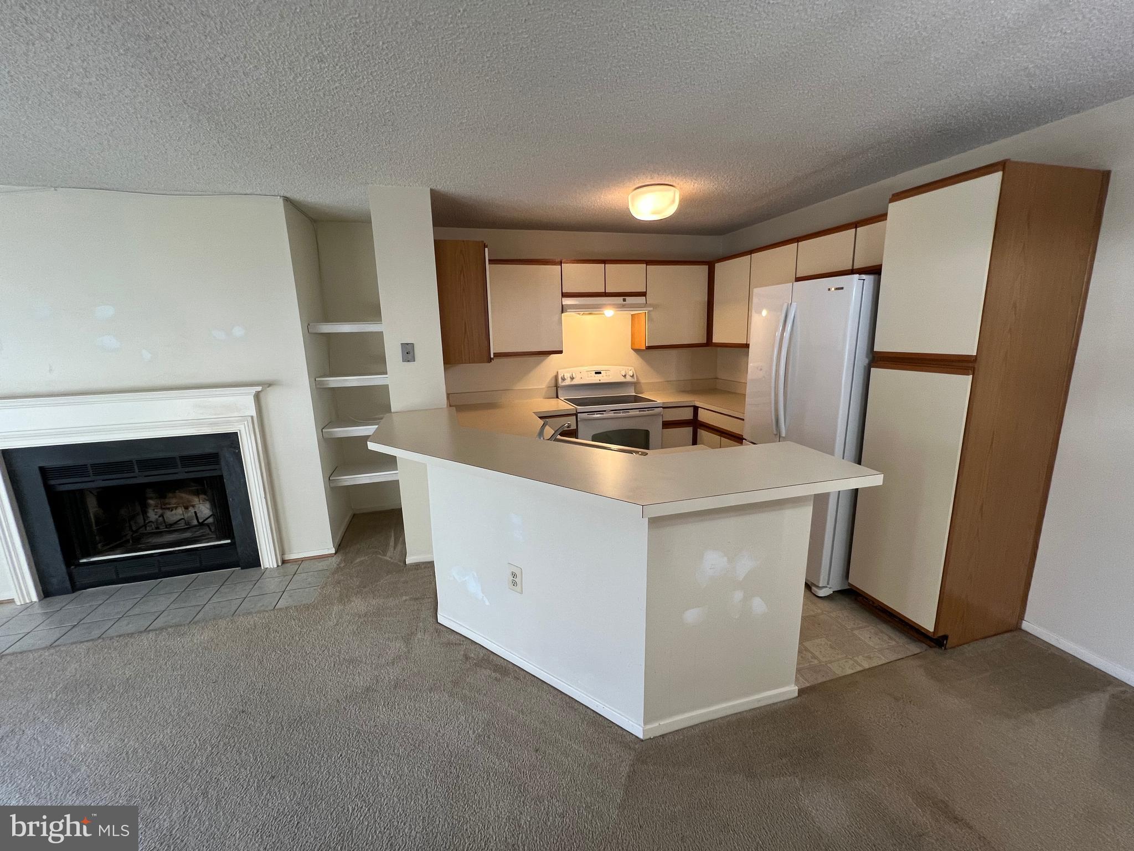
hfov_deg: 106.2
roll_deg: +1.6
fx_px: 426
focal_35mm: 13
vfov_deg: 89.9
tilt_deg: -11.2
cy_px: 426
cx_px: 567
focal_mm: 1.57
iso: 160
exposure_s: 1/60
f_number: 1.8
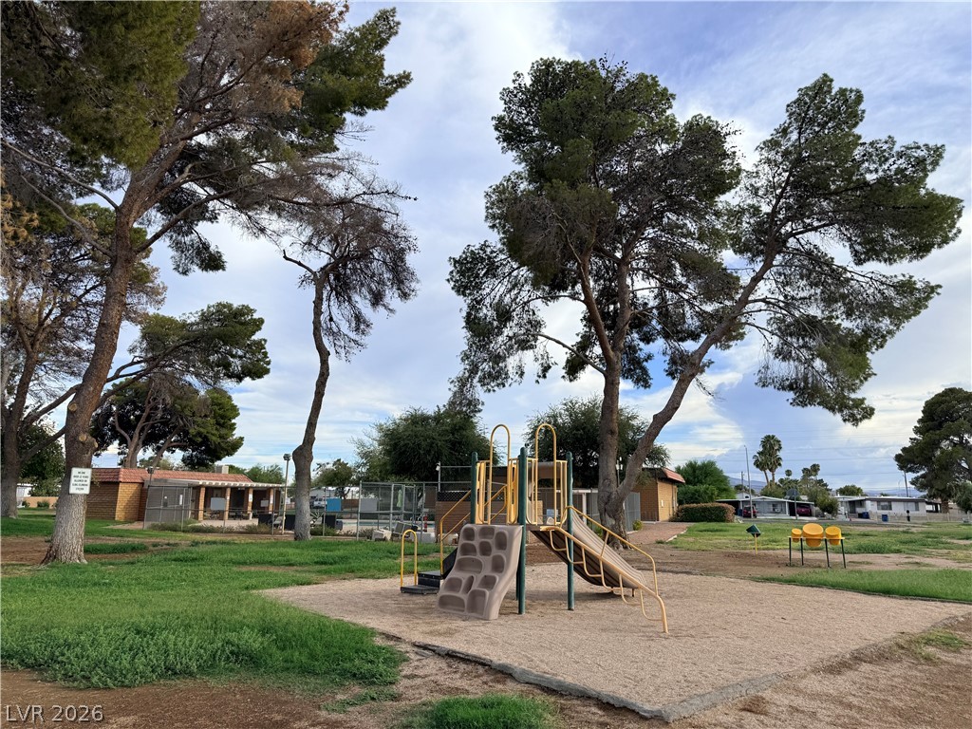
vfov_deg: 56.8
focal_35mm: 24
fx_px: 674
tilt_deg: +12.2
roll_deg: -0.8
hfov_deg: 71.6
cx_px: 486
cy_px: 364
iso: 80
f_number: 1.78
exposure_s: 1/3279
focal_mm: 6.76
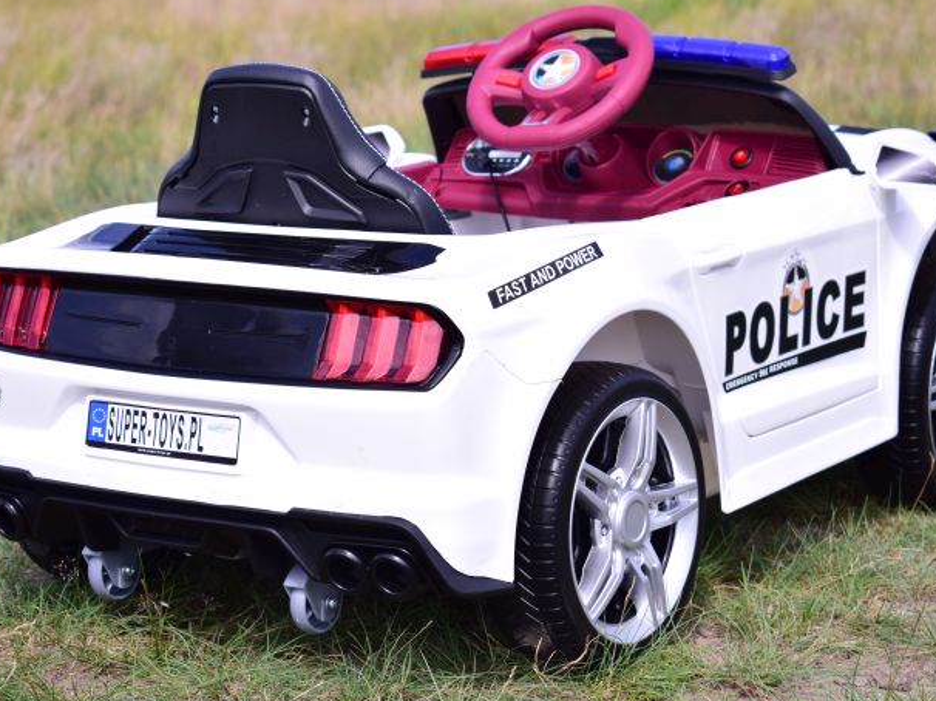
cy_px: 313
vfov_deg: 14.9
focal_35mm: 99
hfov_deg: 19.8
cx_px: 476
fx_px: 2676
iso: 400
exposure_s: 1/1250
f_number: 5.6
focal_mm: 52
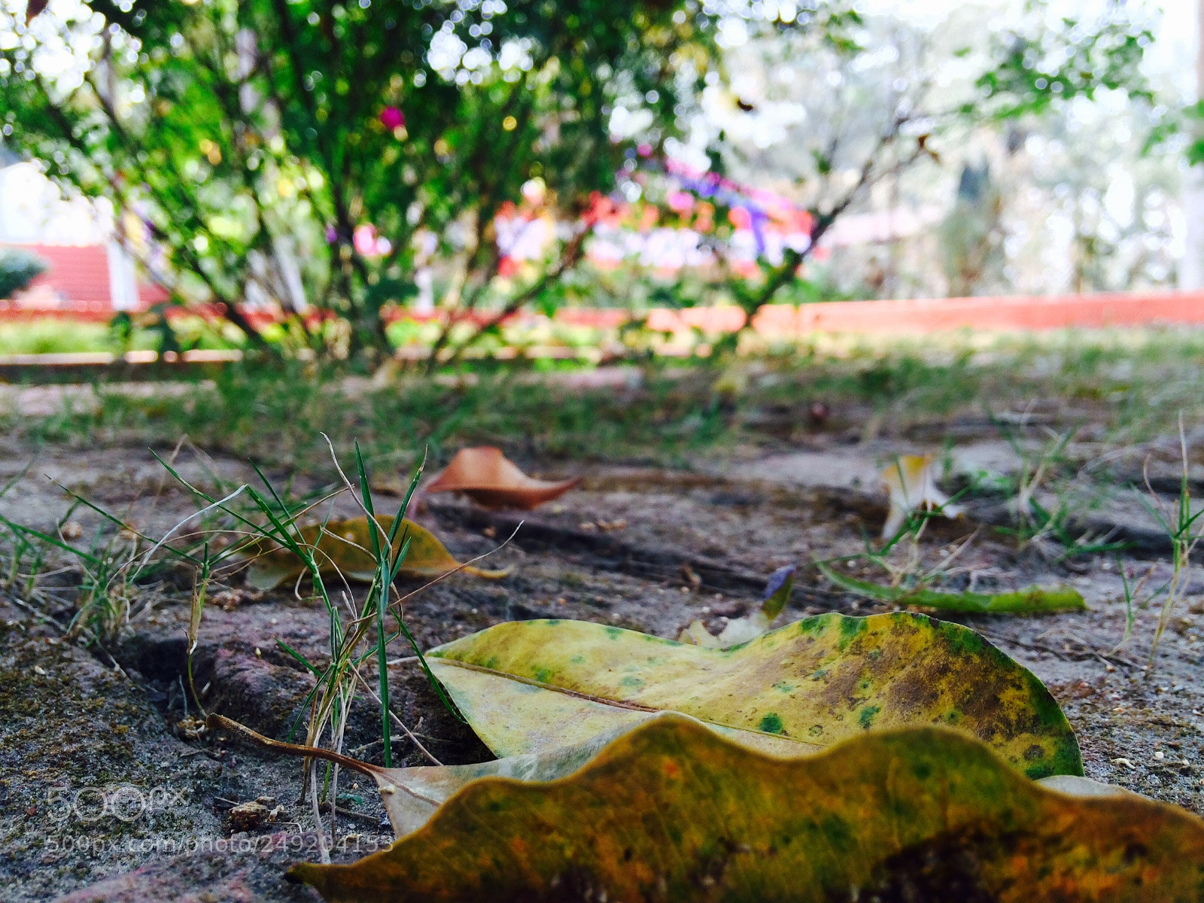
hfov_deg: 61.7
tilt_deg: -6.0
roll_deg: -0.3
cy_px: 452
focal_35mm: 29
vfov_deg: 48.2
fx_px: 1009
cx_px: 602
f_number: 2.2
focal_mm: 4.15
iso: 50
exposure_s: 1/100
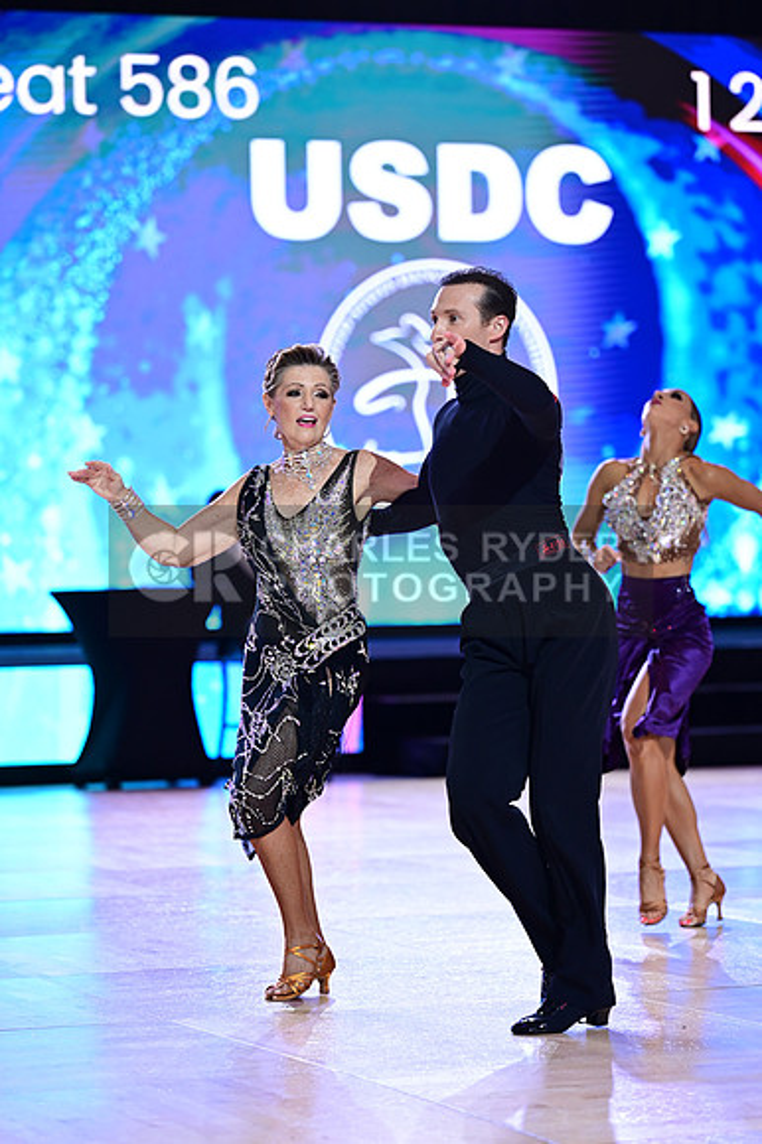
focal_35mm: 130
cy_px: 572
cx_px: 381
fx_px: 4132
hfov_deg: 10.5
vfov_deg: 15.8
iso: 1600
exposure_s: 1/400
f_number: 2.8
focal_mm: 130
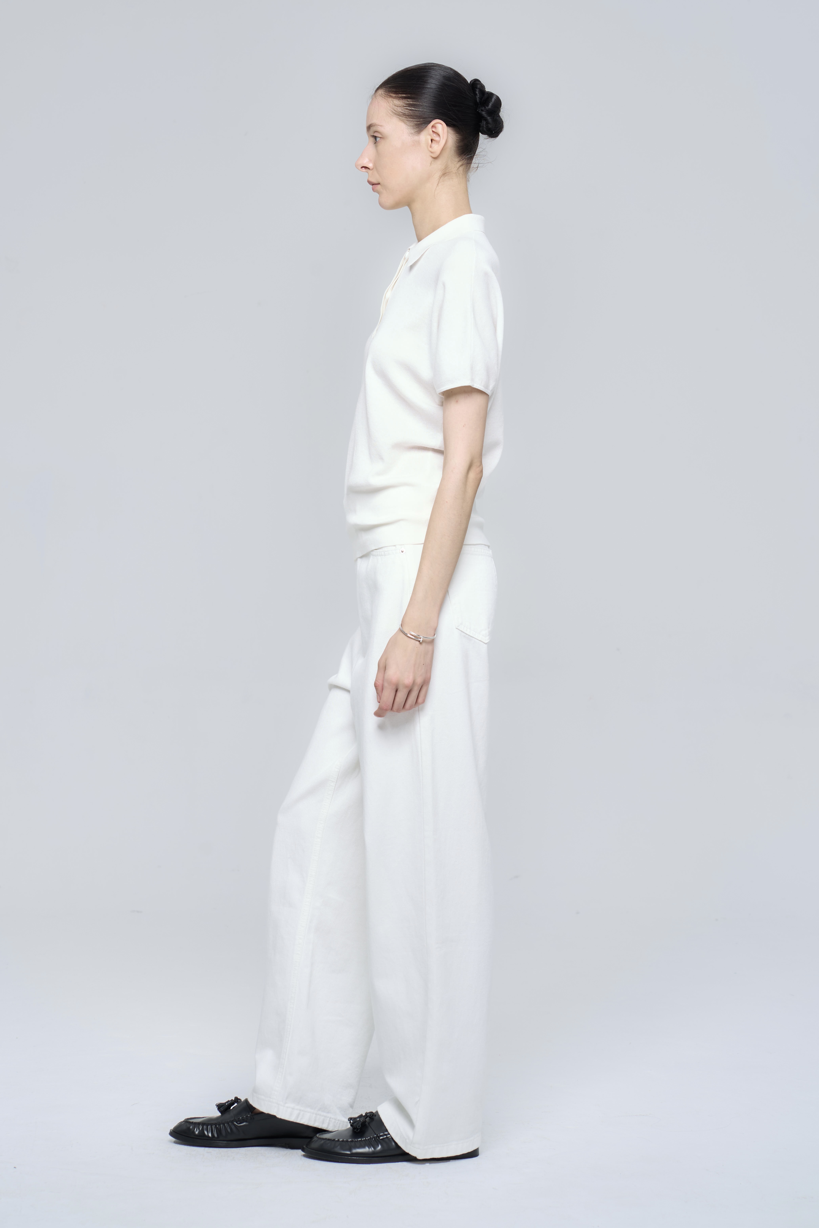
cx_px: 410
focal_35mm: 85
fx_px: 2900
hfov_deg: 16.1
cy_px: 614
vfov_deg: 23.9
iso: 200
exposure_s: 1/125
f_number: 8
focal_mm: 85
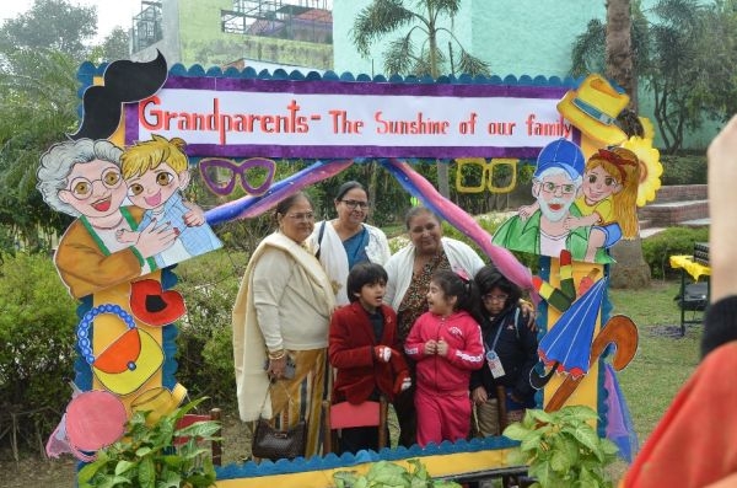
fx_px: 643
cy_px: 244
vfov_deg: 41.5
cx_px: 368
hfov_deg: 59.6
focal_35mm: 32
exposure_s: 1/250
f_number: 8
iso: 400
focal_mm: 21
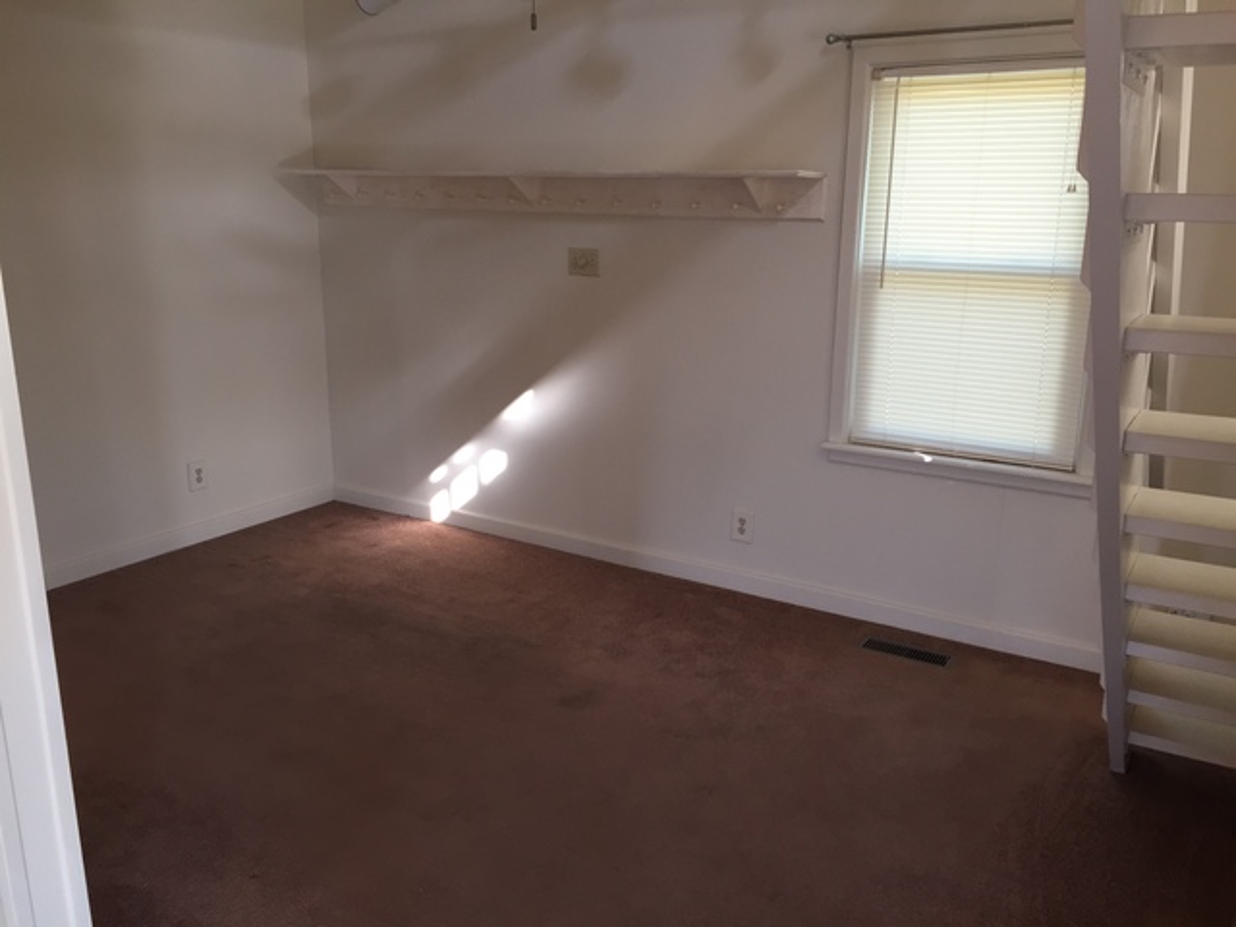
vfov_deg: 48.2
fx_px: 1035
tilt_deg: -16.1
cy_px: 464
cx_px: 618
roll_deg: -0.1
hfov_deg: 61.7
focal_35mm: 29
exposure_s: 1/40
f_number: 2.2
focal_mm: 4.15
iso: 32
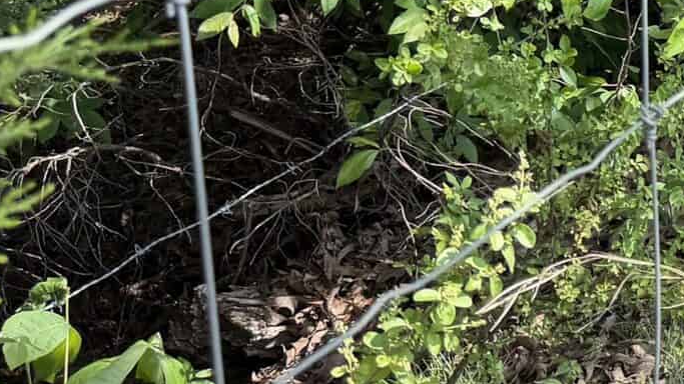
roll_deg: -3.9
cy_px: -110
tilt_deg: -13.4
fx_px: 1777
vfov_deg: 12.0
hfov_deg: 18.4
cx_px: 1129
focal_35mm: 98
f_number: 1.78
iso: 100
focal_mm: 6.76
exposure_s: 1/1018
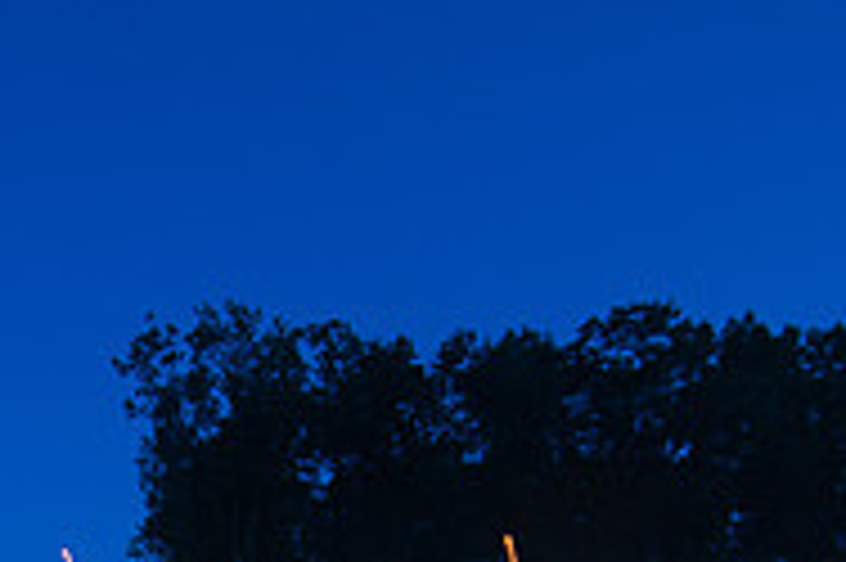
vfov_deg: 23.3
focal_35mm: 51
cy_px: 740
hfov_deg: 36.3
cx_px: 68
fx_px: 1197
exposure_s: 2
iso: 200
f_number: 2.8
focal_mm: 11
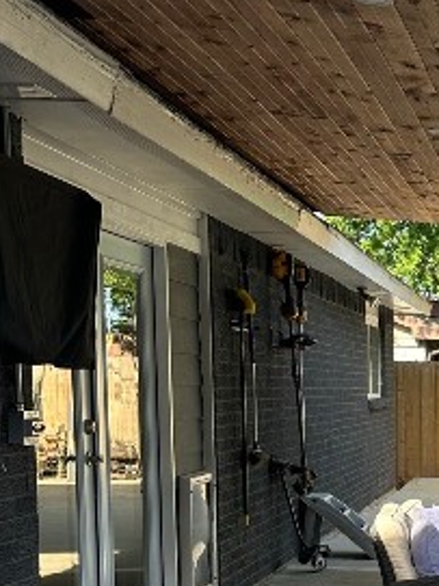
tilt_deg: -5.8
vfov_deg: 27.7
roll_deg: -0.2
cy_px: 512
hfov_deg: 19.4
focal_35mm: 68
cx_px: 616
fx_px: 1151
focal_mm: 6.86
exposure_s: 1/546
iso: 80
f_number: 1.78
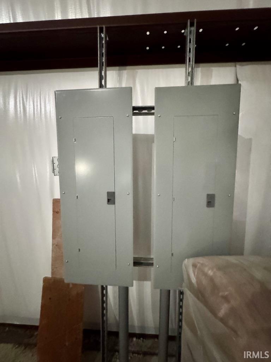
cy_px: 181
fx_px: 146
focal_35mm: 14
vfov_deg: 102.1
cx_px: 136
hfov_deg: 85.7
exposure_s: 1/30
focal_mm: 2.22
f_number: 2.2
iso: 1600
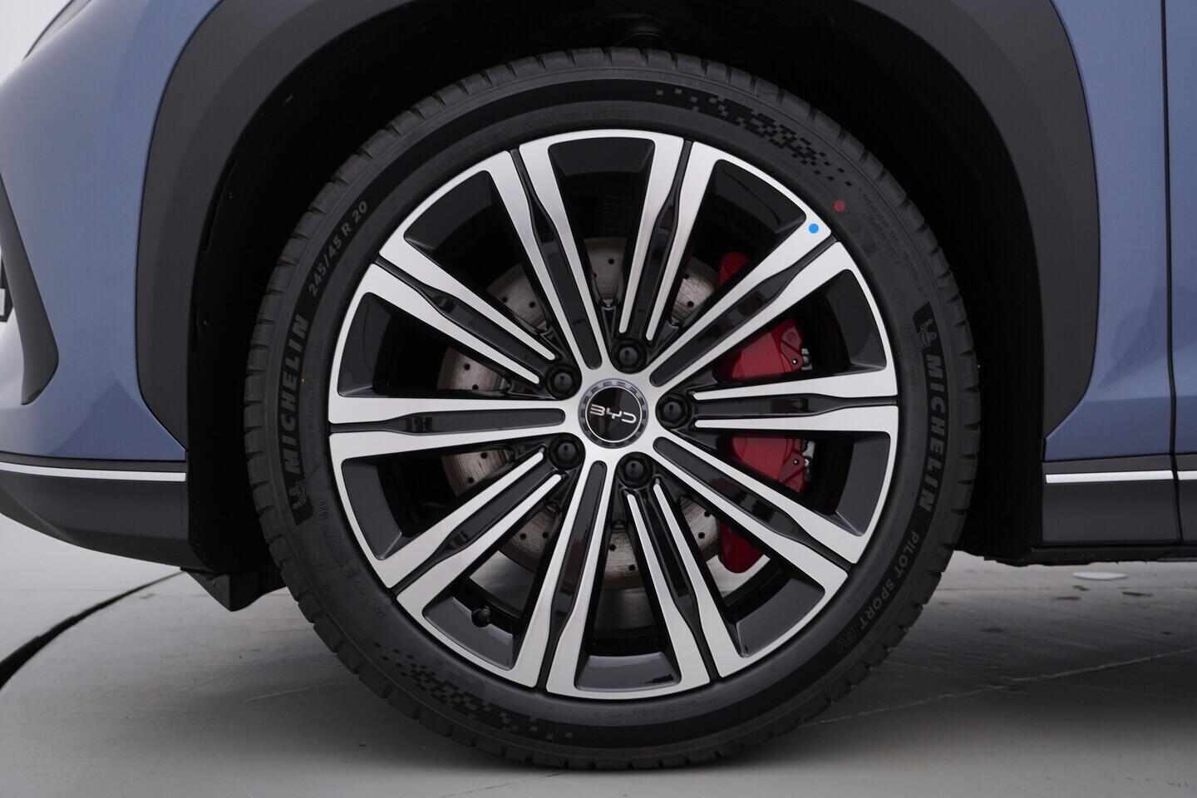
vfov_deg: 36.9
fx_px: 1197
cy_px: 399
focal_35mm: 36
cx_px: 598
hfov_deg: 53.1
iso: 125
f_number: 4
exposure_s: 1/80
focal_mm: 24
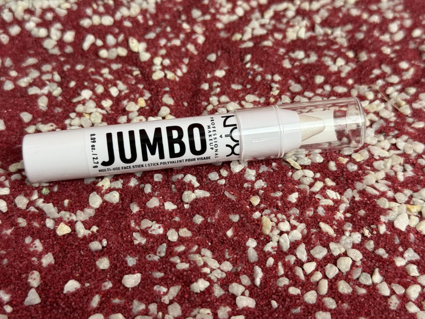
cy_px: 160
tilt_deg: -48.9
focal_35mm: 48
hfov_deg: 39.7
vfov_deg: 30.3
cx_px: 212
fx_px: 589
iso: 64
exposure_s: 1/50
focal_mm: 6.76
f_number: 1.78
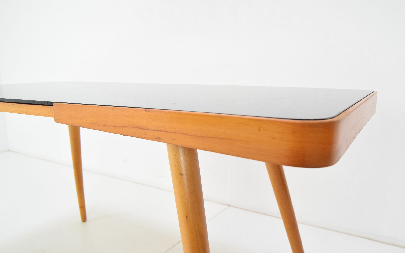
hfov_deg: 63.7
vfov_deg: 42.4
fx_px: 326
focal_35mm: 30
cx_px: 205
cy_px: 137
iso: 1600
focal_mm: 19
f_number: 6.3
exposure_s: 1/100
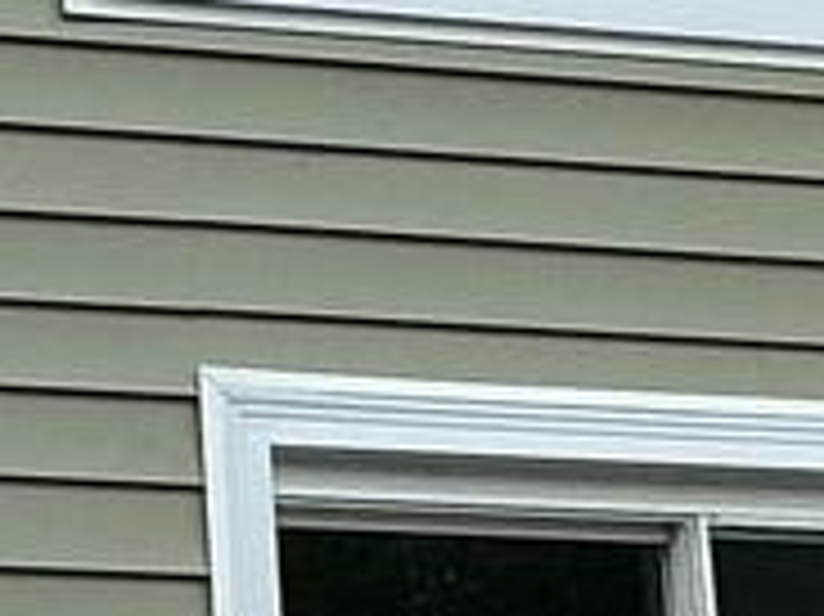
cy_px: 414
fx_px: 5424
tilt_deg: +13.0
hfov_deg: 8.6
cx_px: -252
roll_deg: +4.0
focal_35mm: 228
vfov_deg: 6.5
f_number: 1.8
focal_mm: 3
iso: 25
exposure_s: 1/883
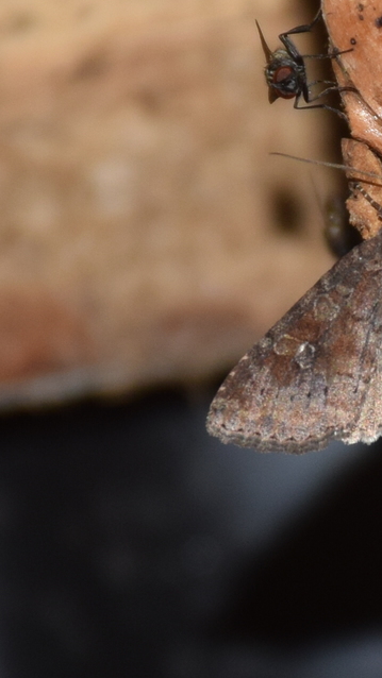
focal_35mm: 331
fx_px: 5959
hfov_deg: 3.7
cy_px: 339
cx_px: 404
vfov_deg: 6.5
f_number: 7.1
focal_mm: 140
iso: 320
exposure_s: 1/60
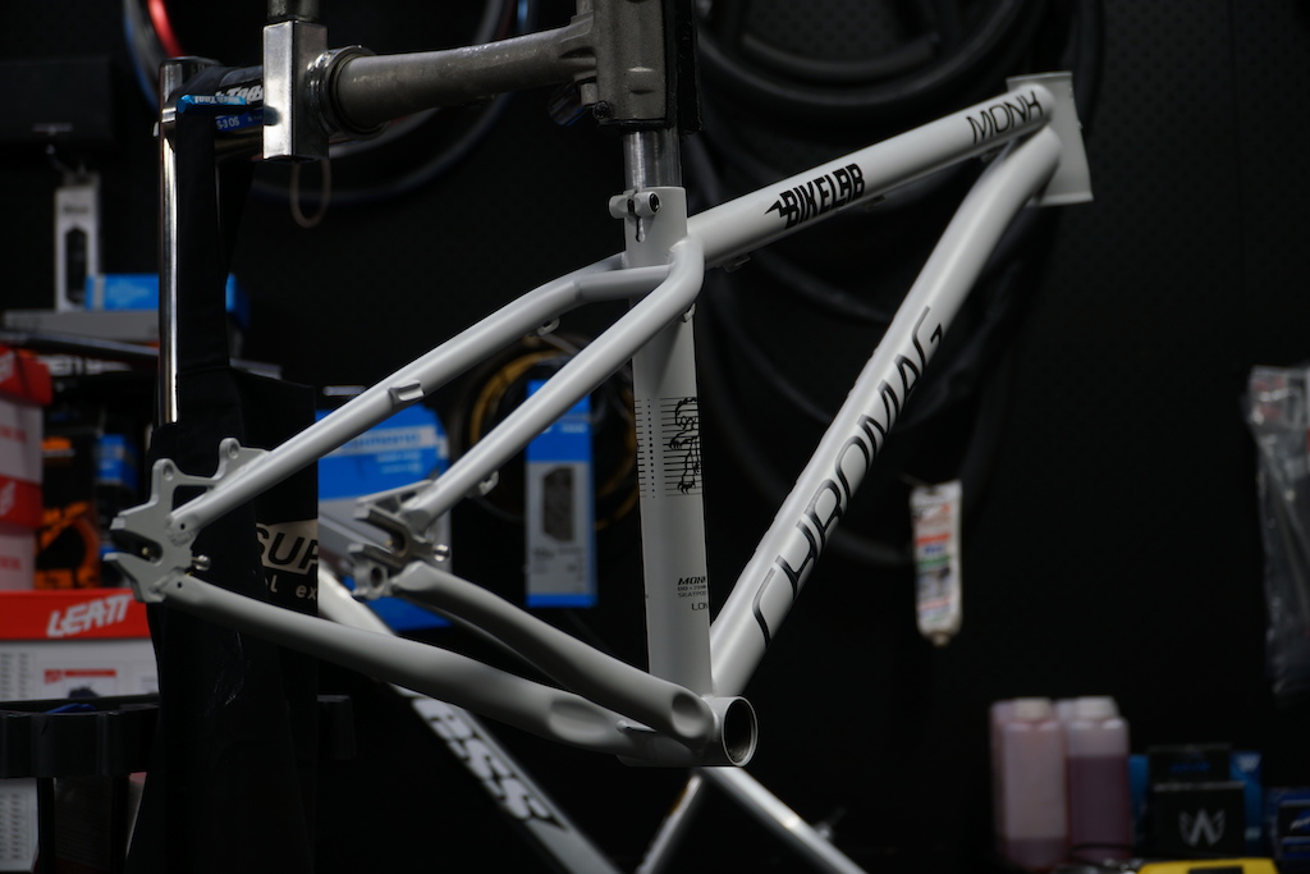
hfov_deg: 28.6
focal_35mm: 70
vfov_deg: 19.3
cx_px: 655
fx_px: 2566
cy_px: 437
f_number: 4
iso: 100
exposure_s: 1/15
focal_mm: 47
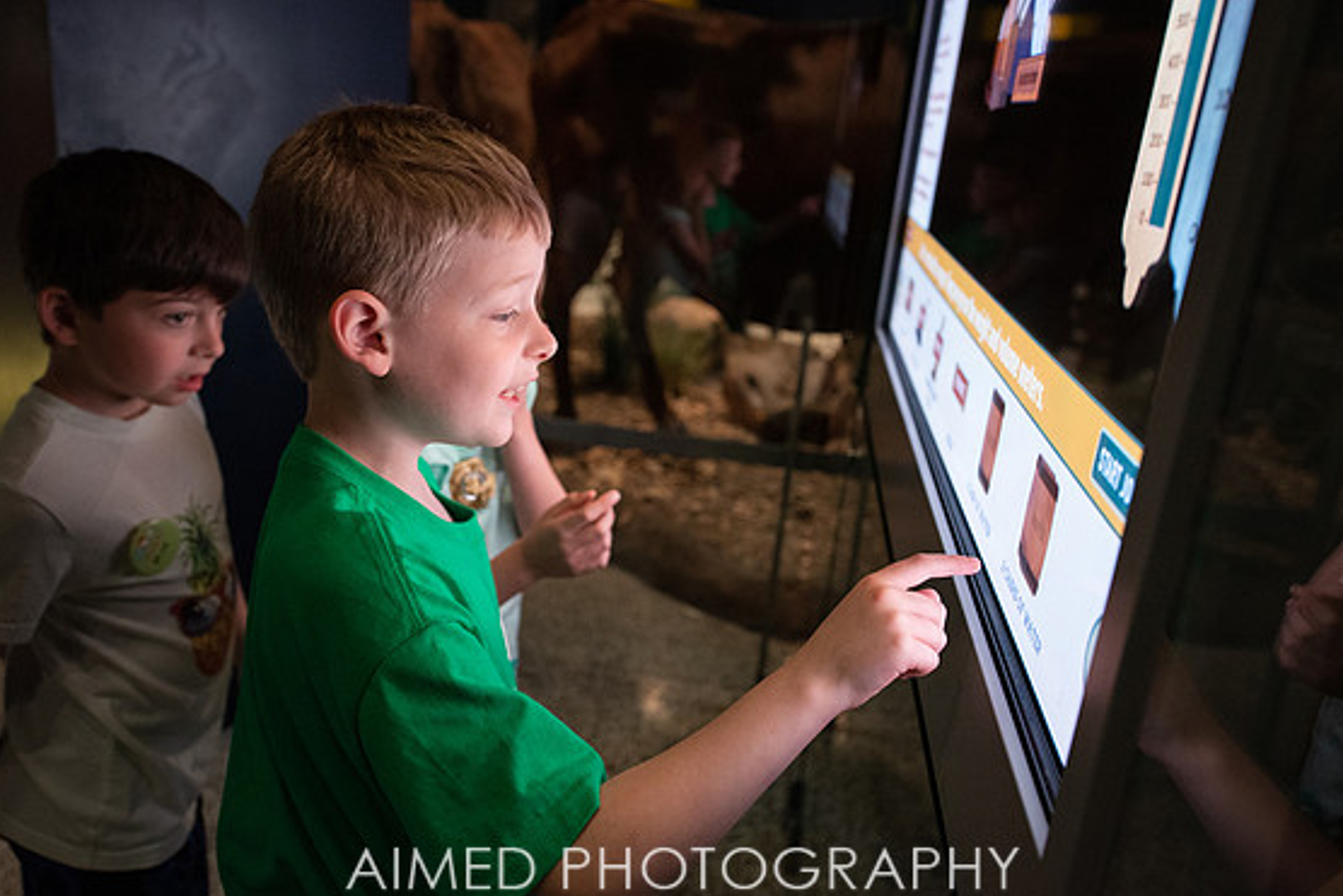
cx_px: 612
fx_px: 1045
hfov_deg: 65.3
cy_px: 400
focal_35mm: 28
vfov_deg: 46.4
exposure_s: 1/200
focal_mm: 24
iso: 2000
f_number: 2.8
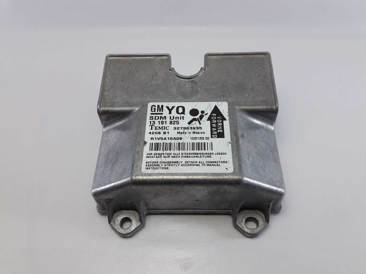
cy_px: 137
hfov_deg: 63.5
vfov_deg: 49.7
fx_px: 296
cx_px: 183
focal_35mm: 28
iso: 64
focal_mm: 3.7
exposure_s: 1/100
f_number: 1.9
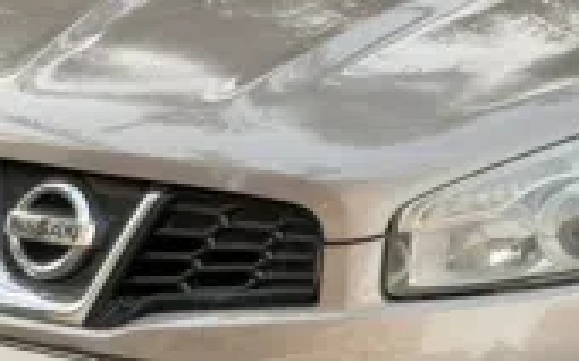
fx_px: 3028
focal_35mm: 192
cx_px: 681
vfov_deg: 6.8
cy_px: 174
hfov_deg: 10.7
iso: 100
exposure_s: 1/88
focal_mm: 6.76
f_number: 1.78
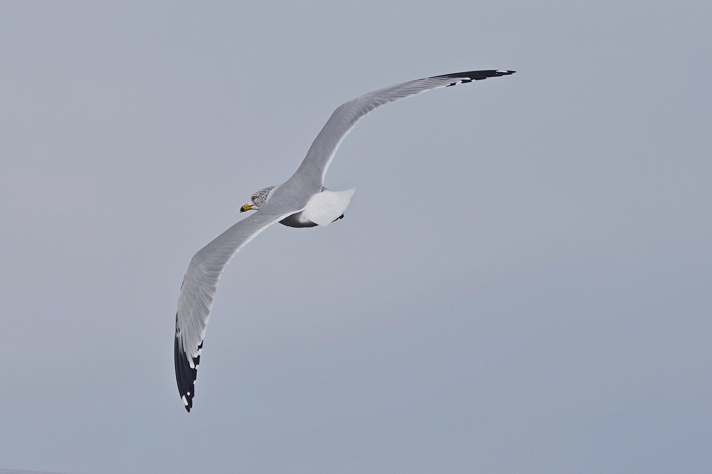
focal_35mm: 229
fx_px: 4529
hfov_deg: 9.0
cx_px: 356
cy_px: 237
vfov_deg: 6.0
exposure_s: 1/3200
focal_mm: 83.9
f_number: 4
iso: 125
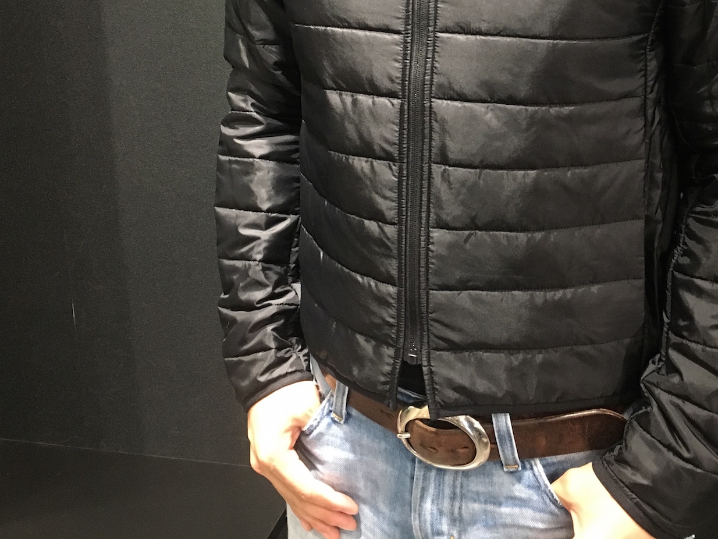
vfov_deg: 30.2
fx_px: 975
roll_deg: +0.1
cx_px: 468
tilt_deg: -12.9
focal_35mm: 47
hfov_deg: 40.0
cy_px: 109
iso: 200
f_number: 2.2
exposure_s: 1/20
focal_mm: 4.15
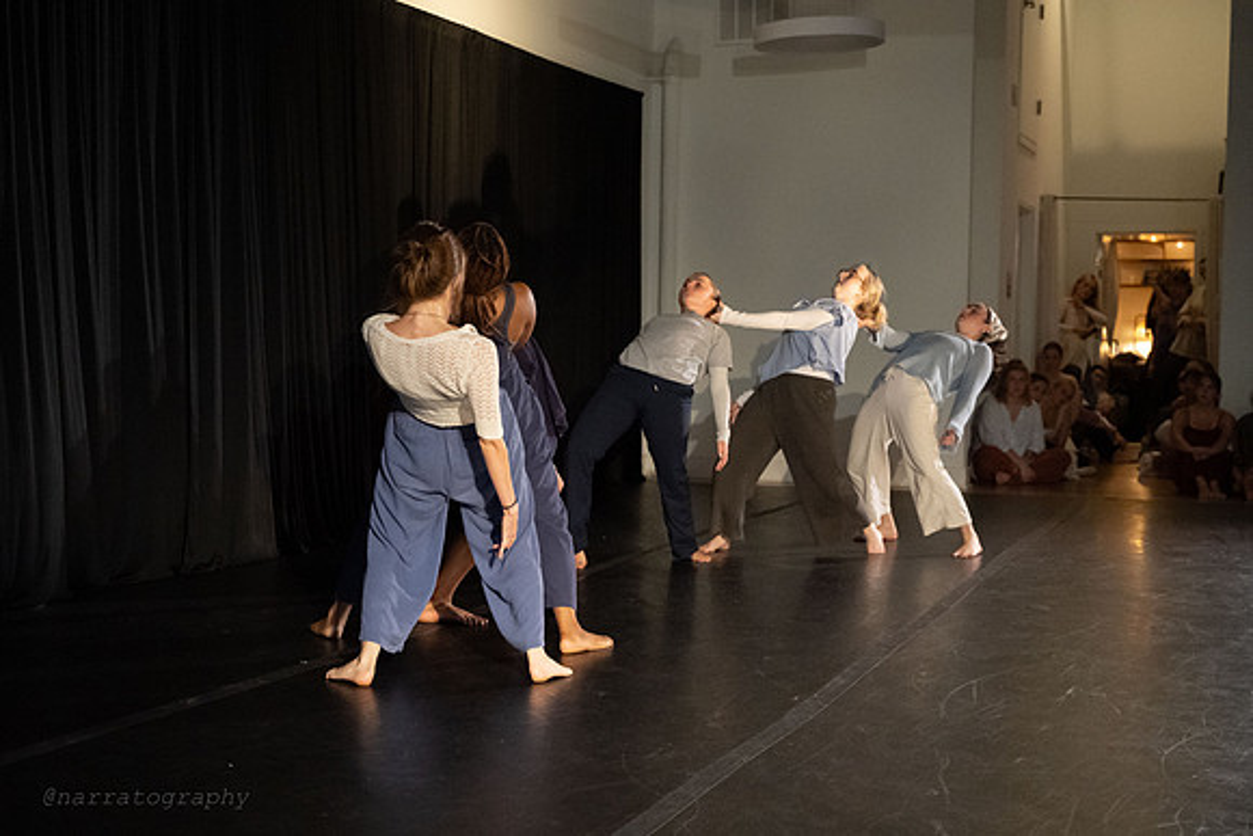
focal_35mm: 52
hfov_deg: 38.1
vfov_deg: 26.0
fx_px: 1813
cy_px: 435
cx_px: 626
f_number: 4
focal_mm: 47
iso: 6400
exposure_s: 1/400
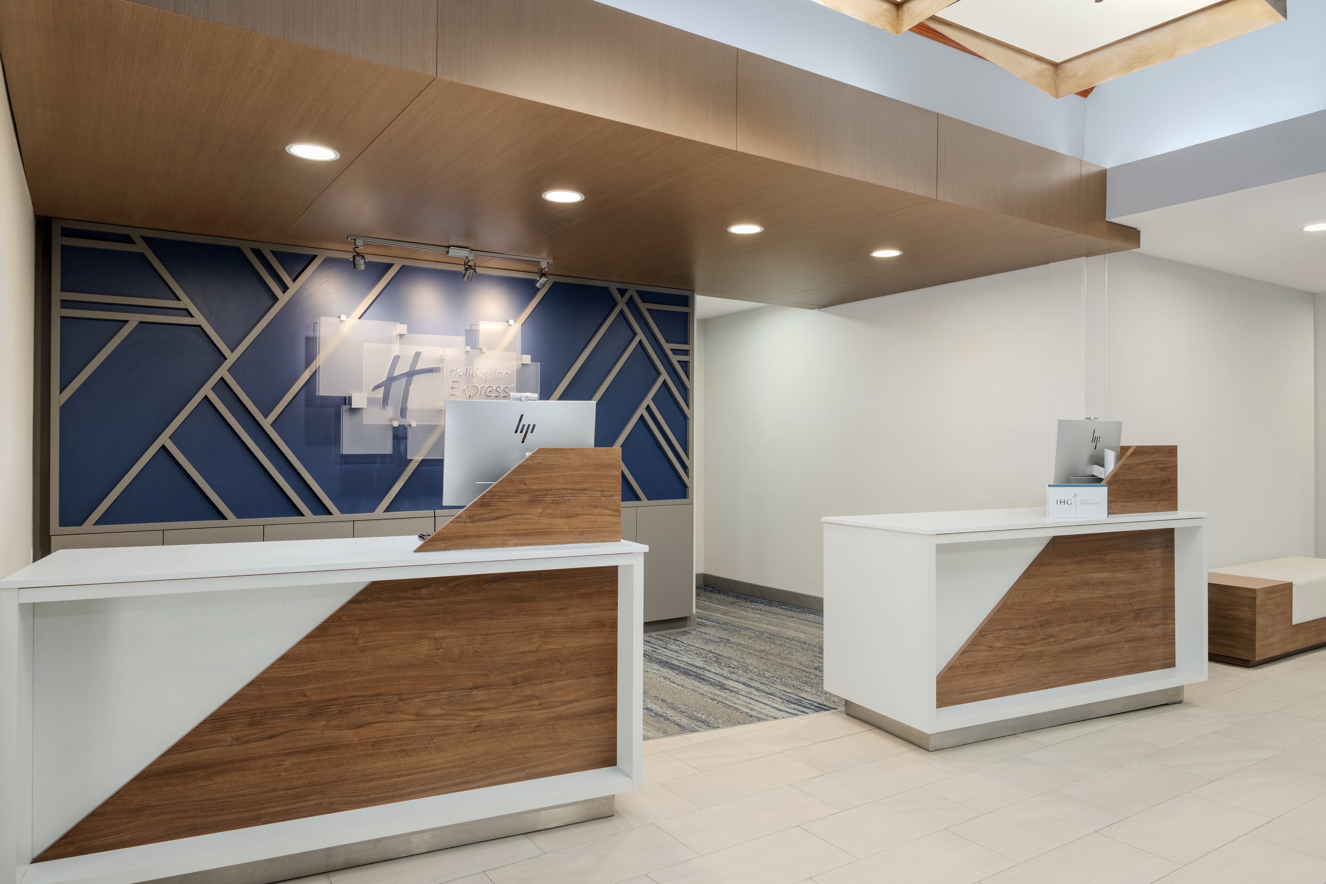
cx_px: 663
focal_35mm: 24
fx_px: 884
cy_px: 442
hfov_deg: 73.7
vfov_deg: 53.1
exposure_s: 1/60
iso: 400
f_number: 8
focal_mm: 24
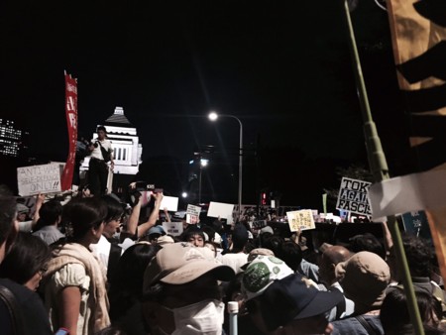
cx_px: 223
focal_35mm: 29
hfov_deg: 61.6
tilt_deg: +6.5
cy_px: 168
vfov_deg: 48.3
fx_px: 374
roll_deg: -0.9
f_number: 2.2
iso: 250
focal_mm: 4.15
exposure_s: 1/17
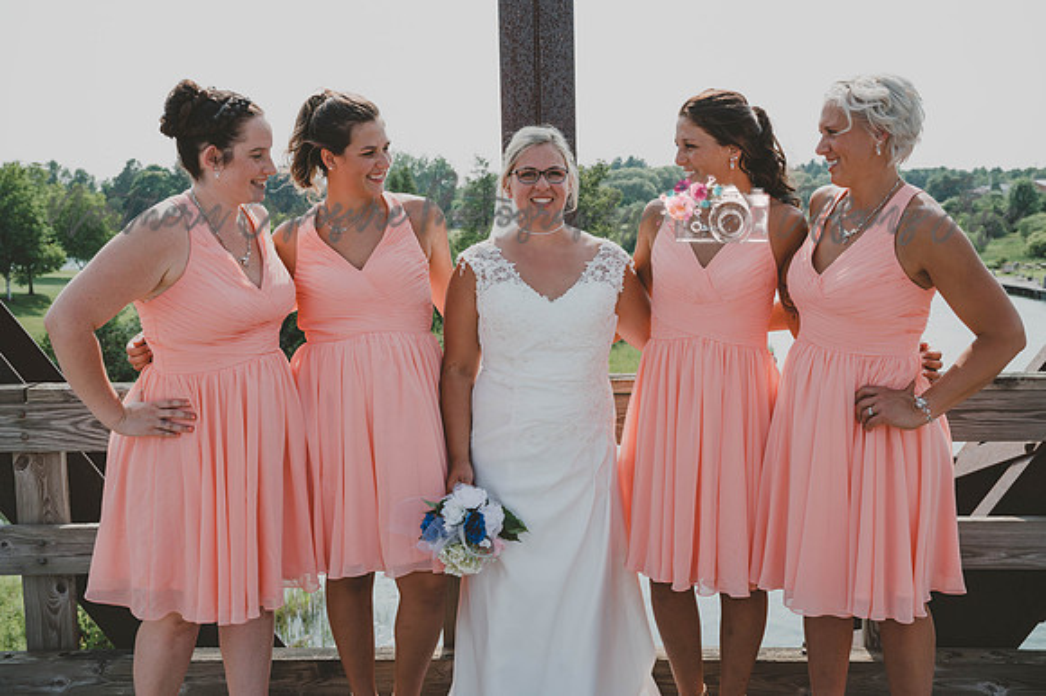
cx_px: 523
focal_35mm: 38
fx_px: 1112
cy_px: 348
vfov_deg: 34.8
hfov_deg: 50.4
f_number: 5.6
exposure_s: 1/250
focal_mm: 36
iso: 100
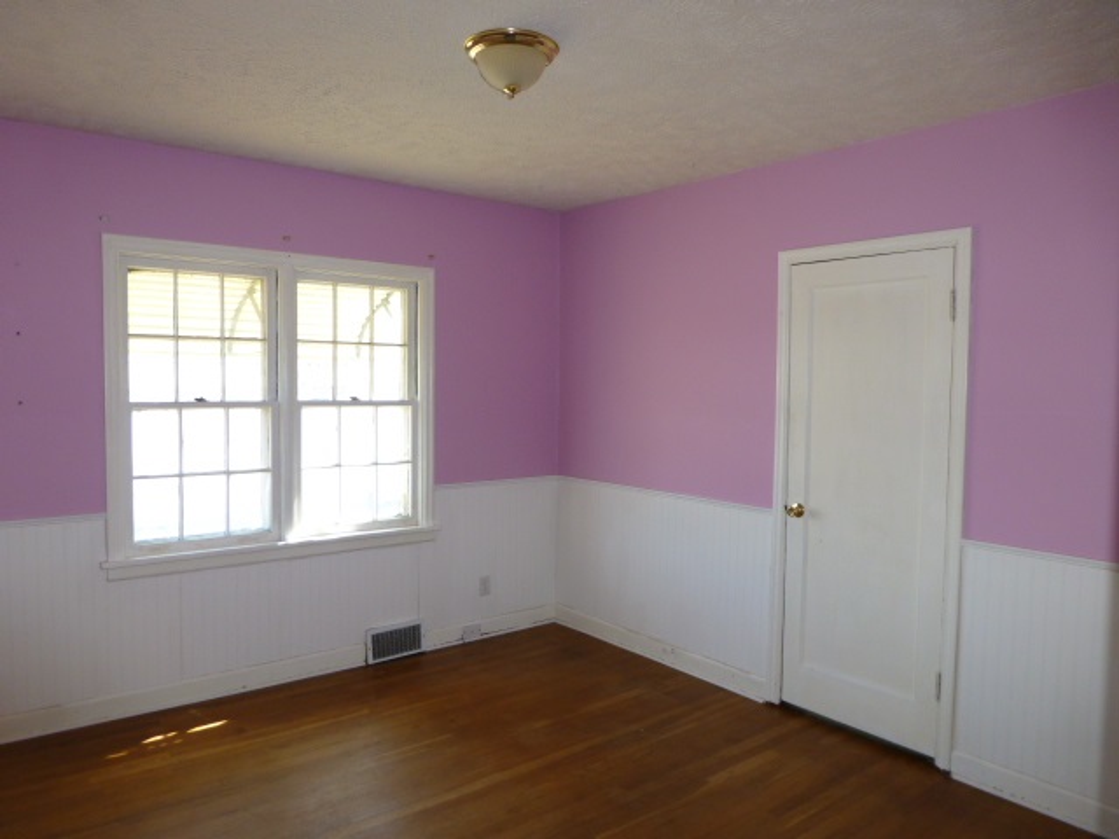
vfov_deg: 56.8
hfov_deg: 71.6
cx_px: 560
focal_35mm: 24
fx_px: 776
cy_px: 420
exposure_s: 1/60
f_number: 3.3
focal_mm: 4.3
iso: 160
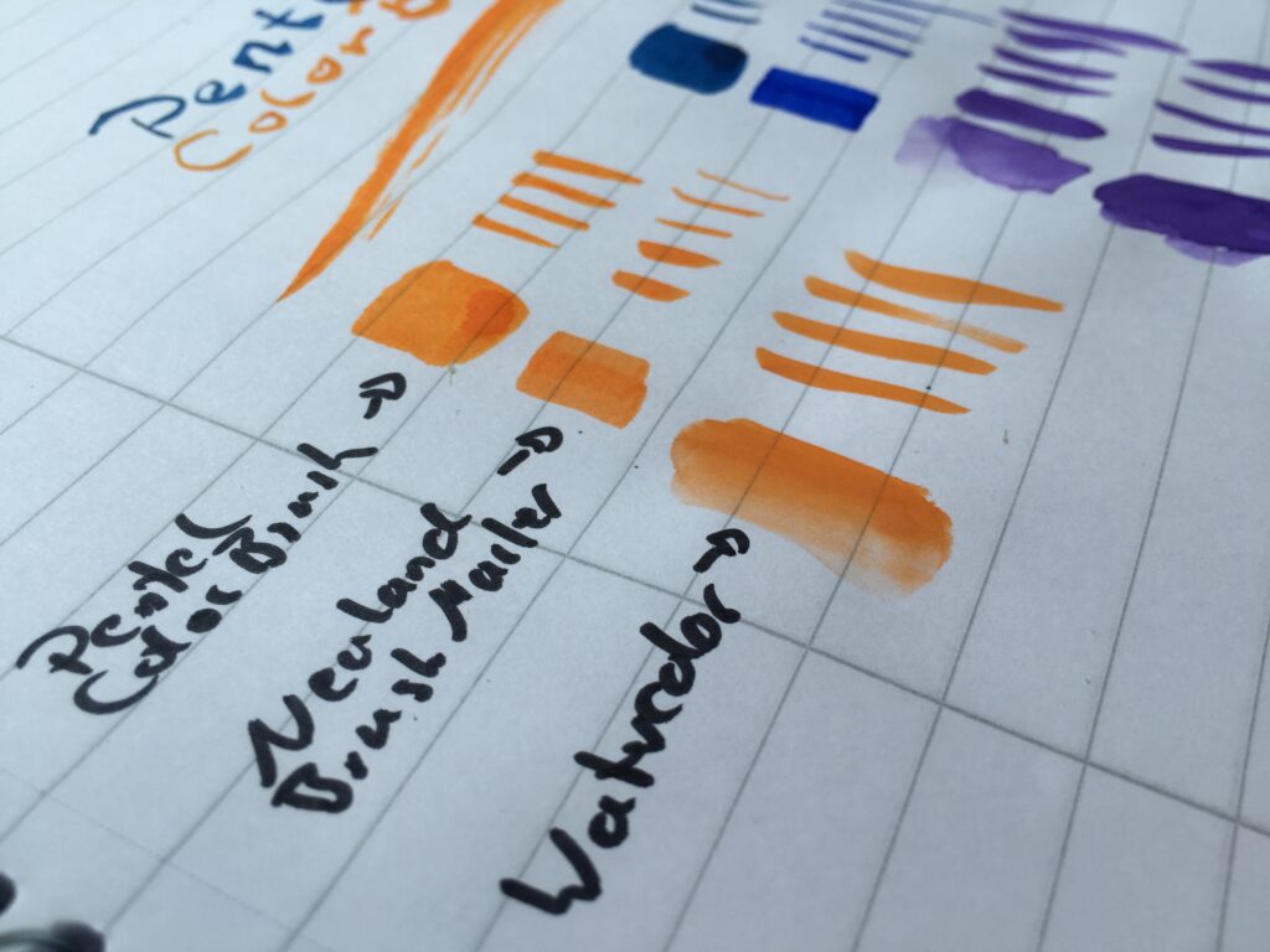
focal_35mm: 29
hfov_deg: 61.7
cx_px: 635
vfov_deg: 48.2
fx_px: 1064
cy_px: 476
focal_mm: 4.15
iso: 32
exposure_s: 1/100
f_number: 2.2
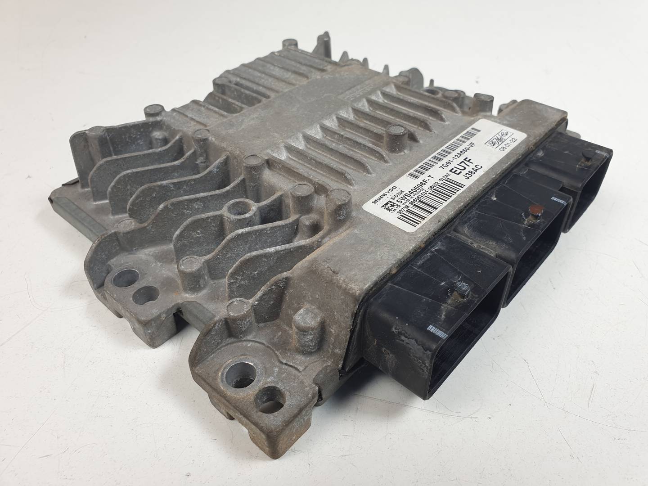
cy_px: 243
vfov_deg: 53.1
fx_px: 487
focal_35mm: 26
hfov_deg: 67.3
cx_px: 324
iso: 50
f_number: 2.4
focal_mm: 4.3
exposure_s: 1/107
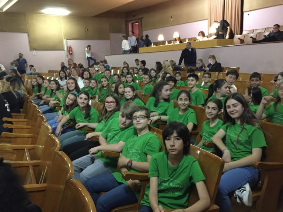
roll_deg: +2.8
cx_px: 142
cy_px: 106
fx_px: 237
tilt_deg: -12.0
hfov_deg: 61.7
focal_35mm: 29
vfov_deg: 48.2
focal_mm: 4.15
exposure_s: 1/17
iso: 500
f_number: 2.2
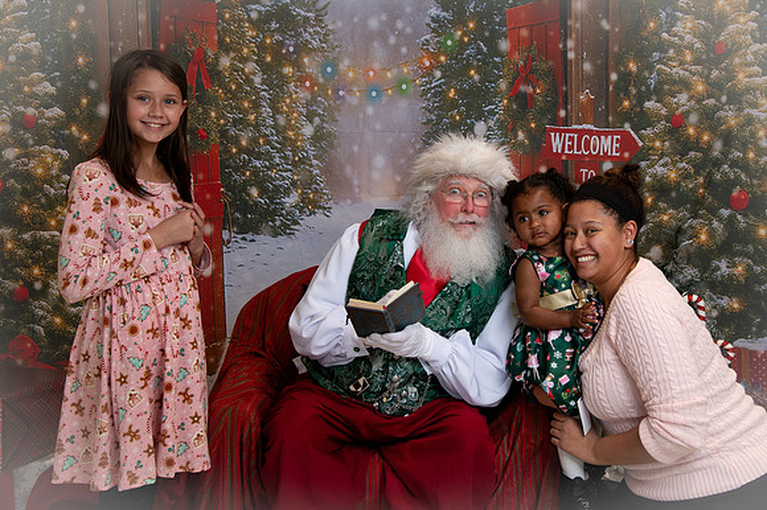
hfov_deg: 40.9
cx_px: 461
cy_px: 203
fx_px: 1024
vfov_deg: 27.9
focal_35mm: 48
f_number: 5
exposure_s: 1/200
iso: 1000
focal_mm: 40
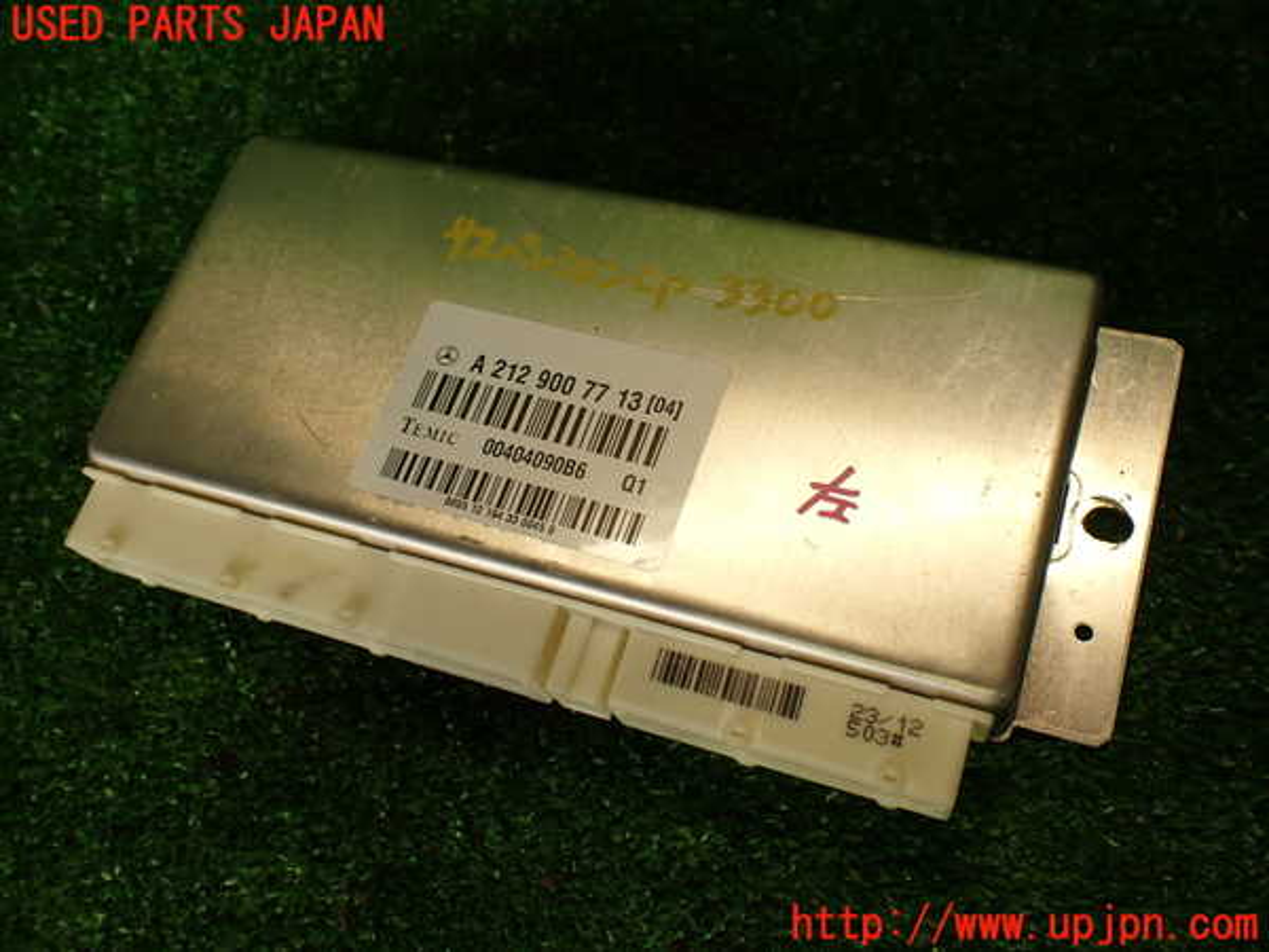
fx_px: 1173
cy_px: 476
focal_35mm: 32
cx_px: 634
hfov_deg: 56.8
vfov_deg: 44.2
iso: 100
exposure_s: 1/100
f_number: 2.4
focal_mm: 5.79
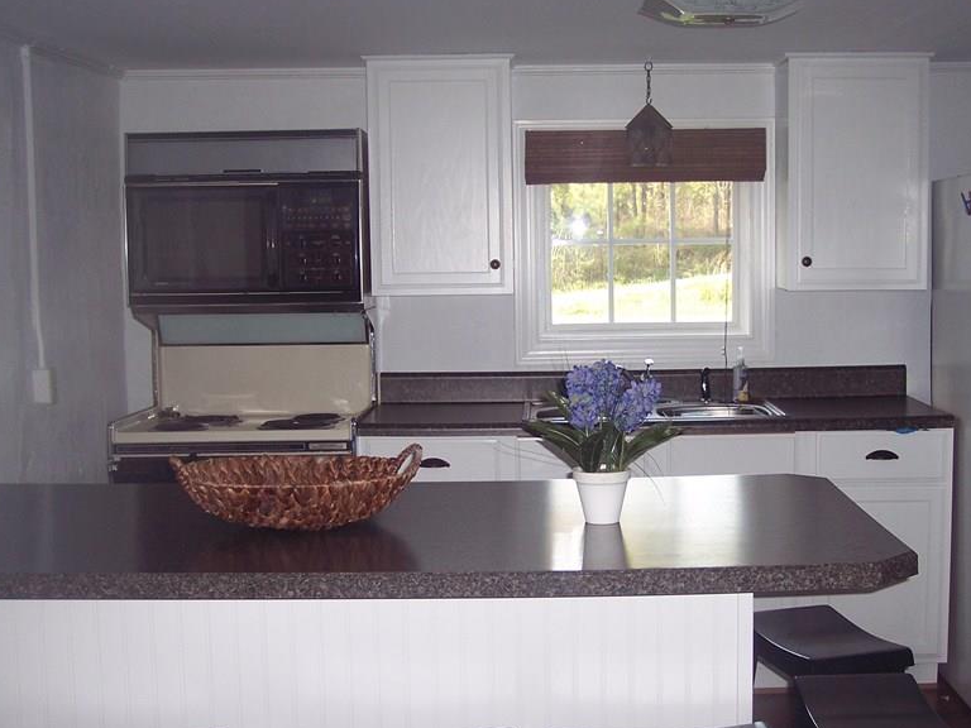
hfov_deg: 36.8
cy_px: 391
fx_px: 1459
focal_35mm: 52
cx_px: 553
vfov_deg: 28.0
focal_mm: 8
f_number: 2.8
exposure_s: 1/60
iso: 100
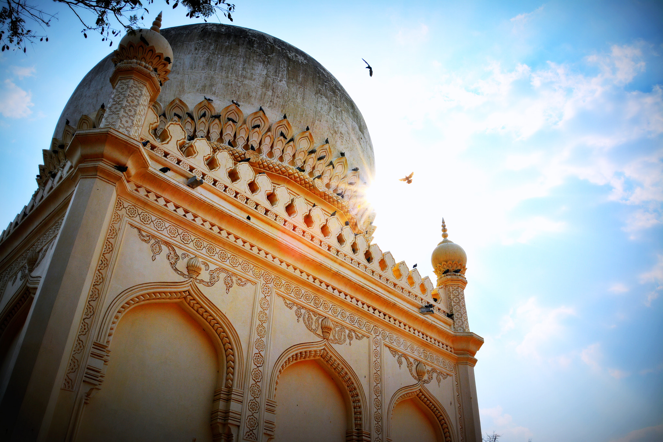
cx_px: 332
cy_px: 221
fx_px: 580
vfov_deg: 41.7
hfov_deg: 59.5
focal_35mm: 32
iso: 100
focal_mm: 21
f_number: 10
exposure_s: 1/400
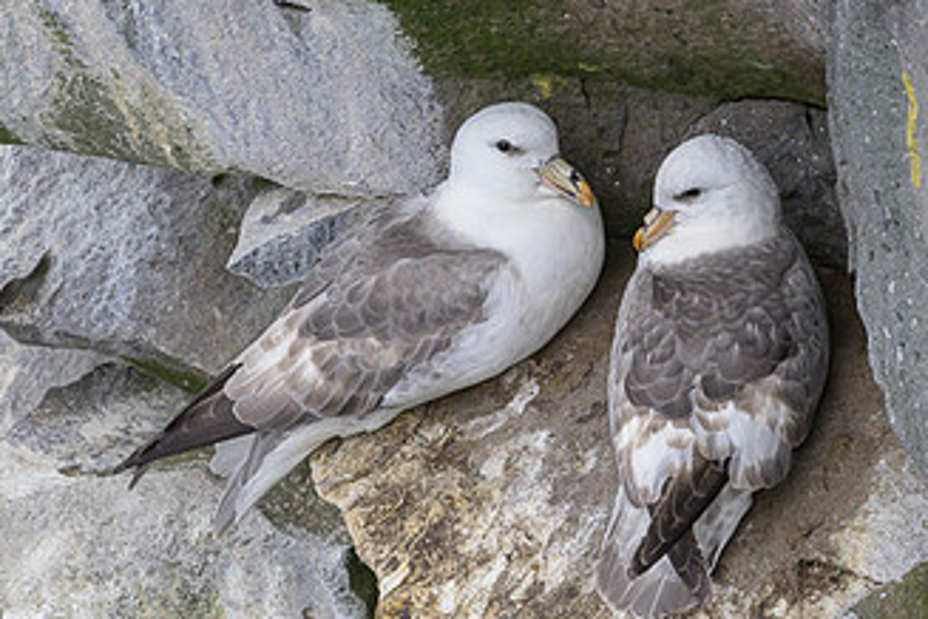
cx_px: 619
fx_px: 27967
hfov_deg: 1.9
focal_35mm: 1085
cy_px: 180
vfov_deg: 1.3
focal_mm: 560
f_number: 9
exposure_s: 1/800
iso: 800
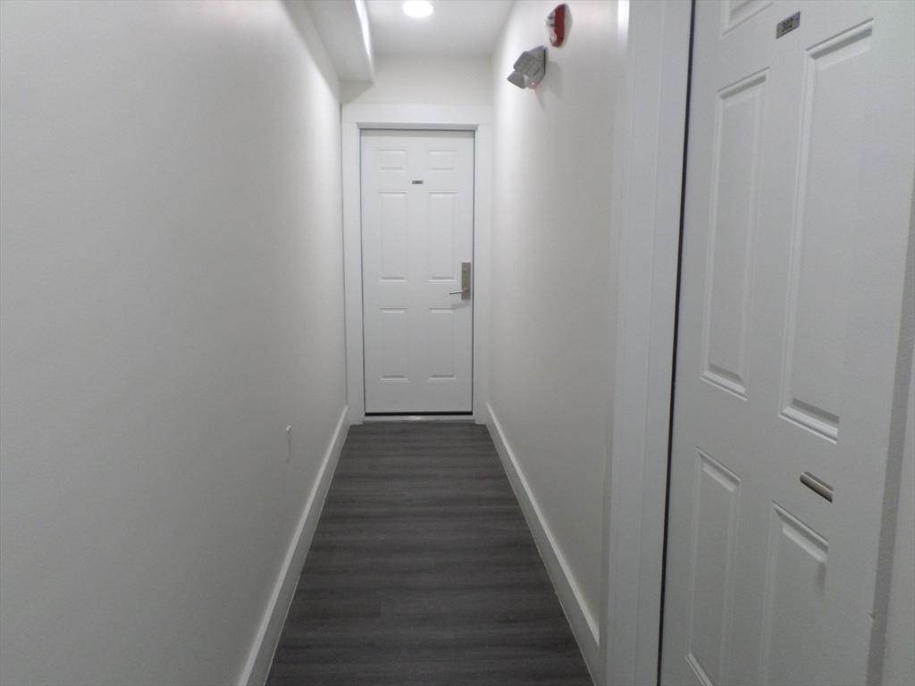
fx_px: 661
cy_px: 343
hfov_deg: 69.4
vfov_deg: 54.9
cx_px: 458
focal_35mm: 25
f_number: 2.5
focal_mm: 4.5
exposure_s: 1/30
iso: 160
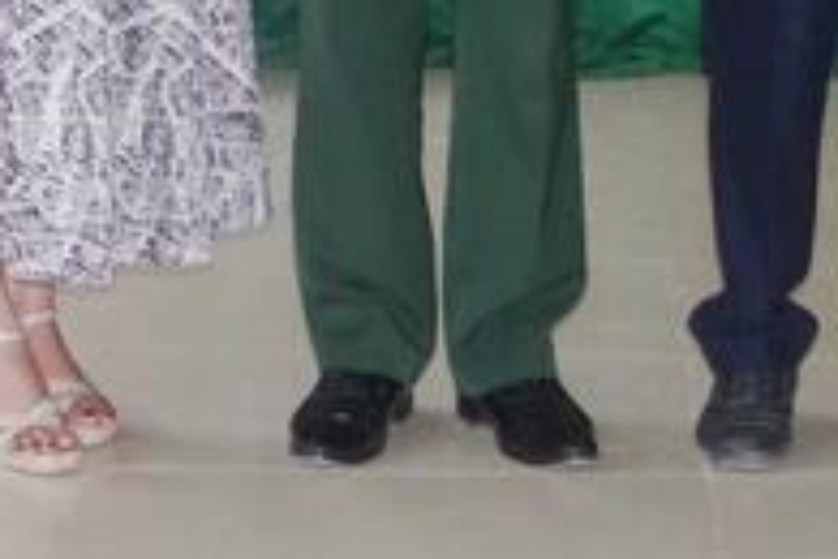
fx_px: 3142
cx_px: 327
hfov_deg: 15.2
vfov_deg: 9.4
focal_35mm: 135
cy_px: -604
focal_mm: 21
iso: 800
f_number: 9
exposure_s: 1/60
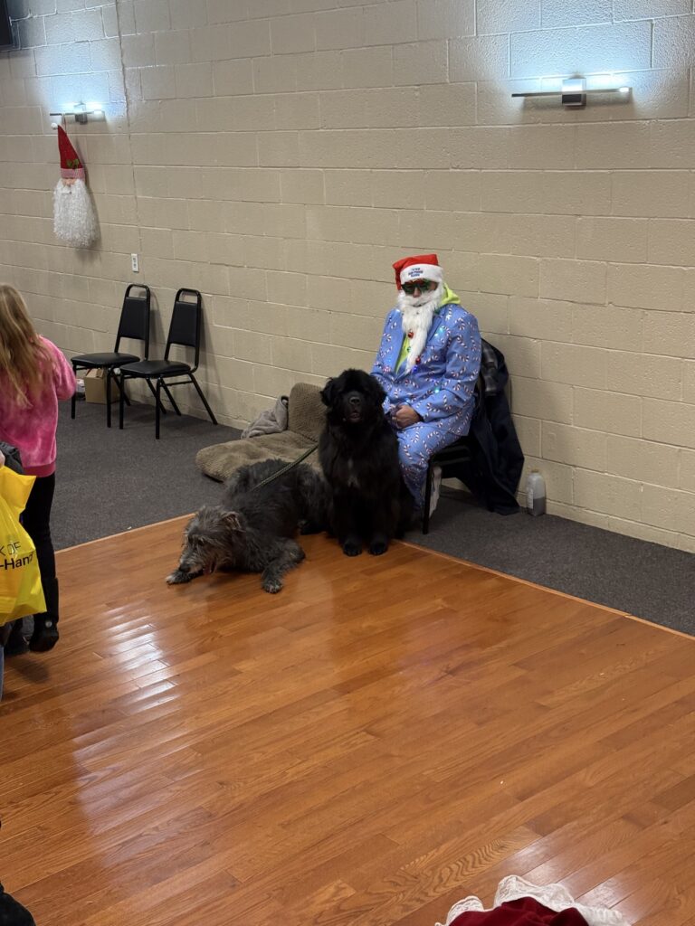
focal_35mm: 48
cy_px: 463
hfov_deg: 30.3
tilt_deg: -16.1
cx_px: 348
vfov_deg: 39.7
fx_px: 1285
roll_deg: +3.0
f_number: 1.78
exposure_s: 1/60
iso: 160
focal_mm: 6.76
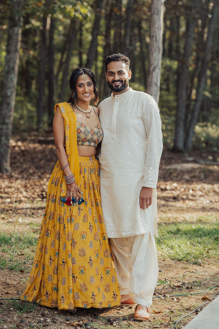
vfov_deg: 18.3
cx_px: 110
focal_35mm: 112
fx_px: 1022
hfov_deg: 12.2
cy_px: 164
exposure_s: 1/640
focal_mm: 112
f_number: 4
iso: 320
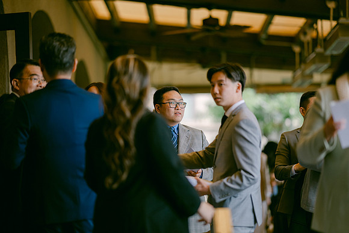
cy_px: 116
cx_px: 174
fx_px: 1036
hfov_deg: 19.1
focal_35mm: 107
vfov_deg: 12.8
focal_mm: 105
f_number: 1.4
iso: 200
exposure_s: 1/1250
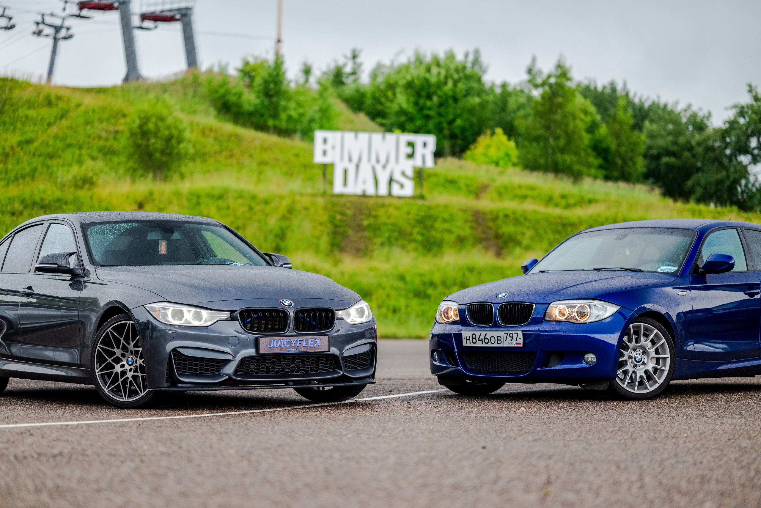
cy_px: 254
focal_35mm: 86
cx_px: 378
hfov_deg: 23.6
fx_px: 1818
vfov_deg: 15.9
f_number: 2
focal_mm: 85
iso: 800
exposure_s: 1/250
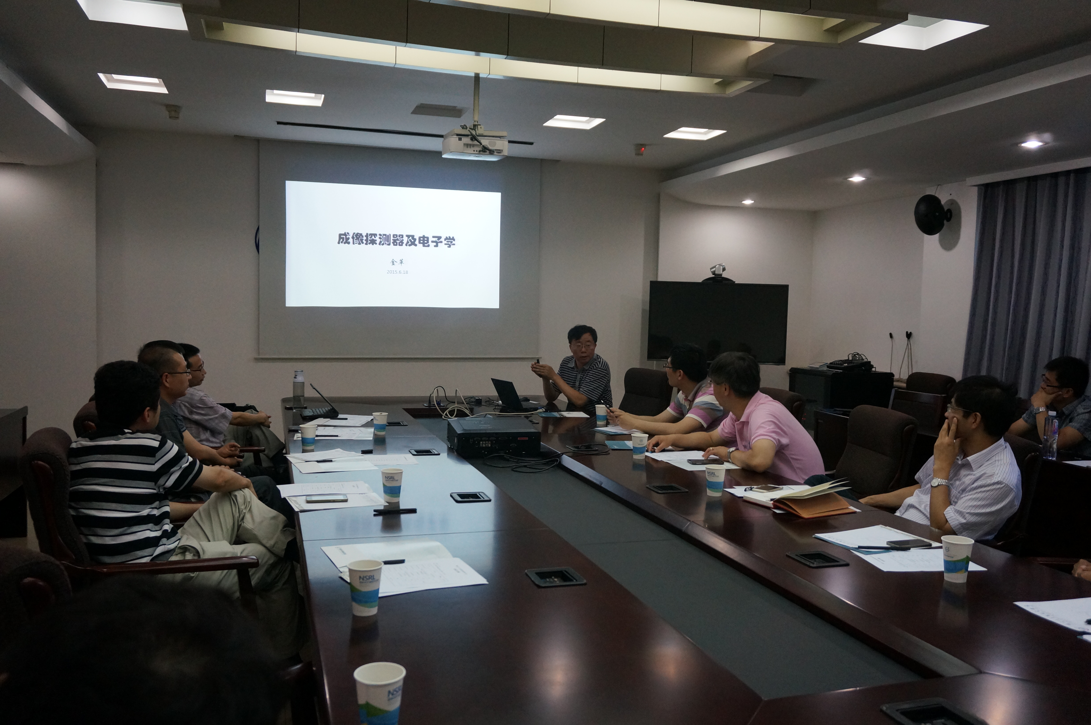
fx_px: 908
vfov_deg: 43.5
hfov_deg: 62.0
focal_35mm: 30
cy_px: 362
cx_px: 546
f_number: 4
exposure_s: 1/160
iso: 1250
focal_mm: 20
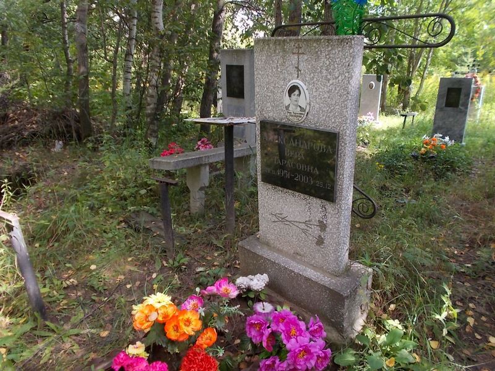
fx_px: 372
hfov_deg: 67.3
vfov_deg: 53.1
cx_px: 248
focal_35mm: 26
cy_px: 186
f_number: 3.2
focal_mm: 4.6
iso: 80
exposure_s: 1/100
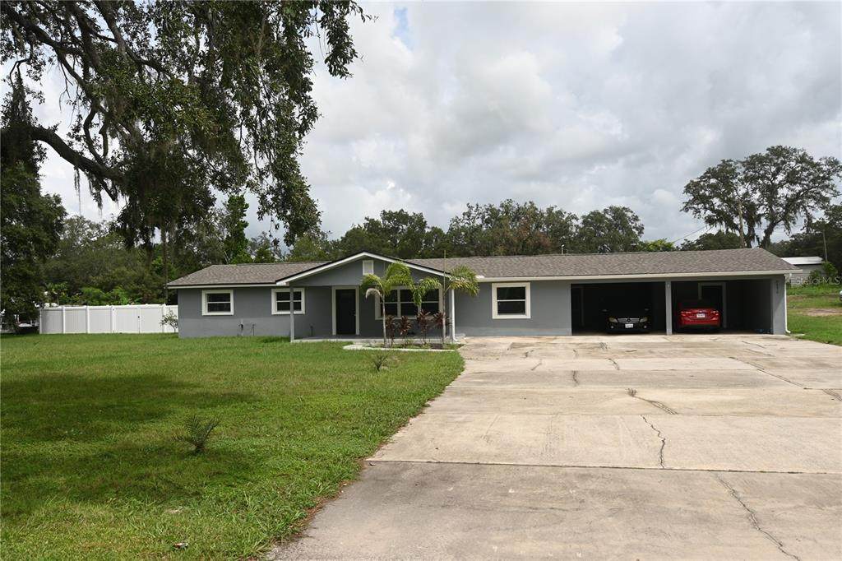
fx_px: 631
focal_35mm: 27
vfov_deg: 47.9
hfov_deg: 67.4
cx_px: 421
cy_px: 280
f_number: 11
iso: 100
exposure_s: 1/200
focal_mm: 18
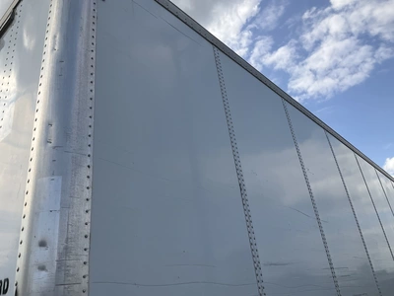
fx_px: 330
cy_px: 148
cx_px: 197
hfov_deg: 61.7
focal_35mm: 29
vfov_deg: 48.2
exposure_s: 1/1675
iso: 25
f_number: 1.8
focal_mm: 3
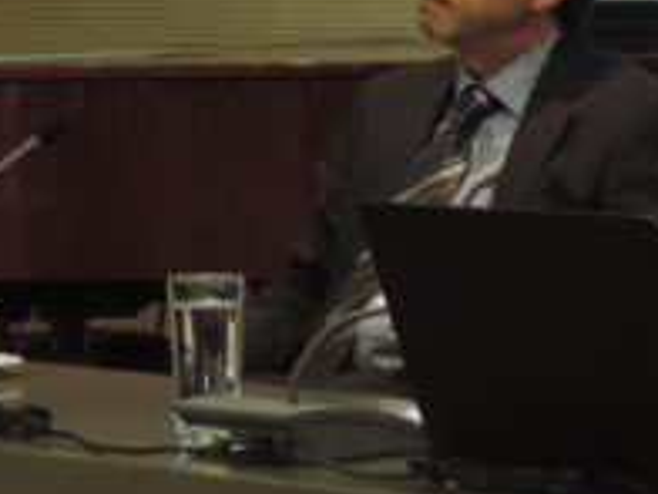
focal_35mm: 245
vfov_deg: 6.1
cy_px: 54
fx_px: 4657
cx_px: 460
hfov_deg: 8.1
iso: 400
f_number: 3.5
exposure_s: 1/30
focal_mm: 8.3
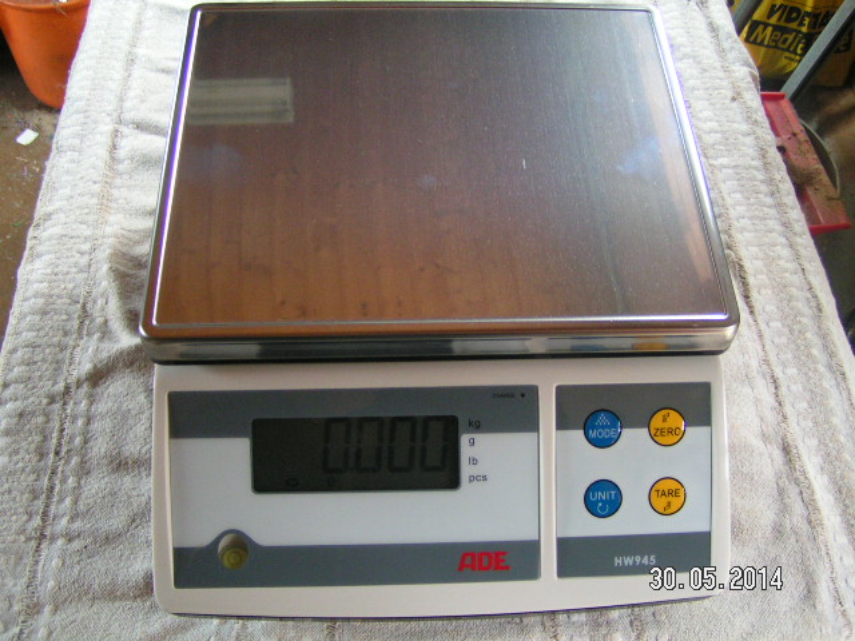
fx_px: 939
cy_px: 320
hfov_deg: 49.0
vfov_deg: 37.7
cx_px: 428
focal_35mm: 38
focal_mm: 5.8
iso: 200
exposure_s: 1/25
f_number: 2.8
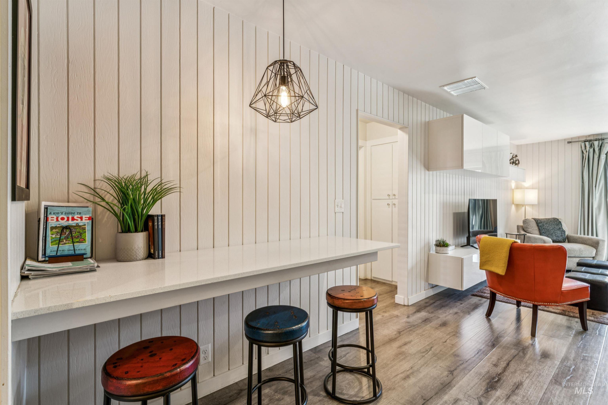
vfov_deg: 69.2
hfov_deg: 91.9
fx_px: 294
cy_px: 202
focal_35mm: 17
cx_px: 304
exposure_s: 1/2
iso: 400
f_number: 13
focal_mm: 17.4
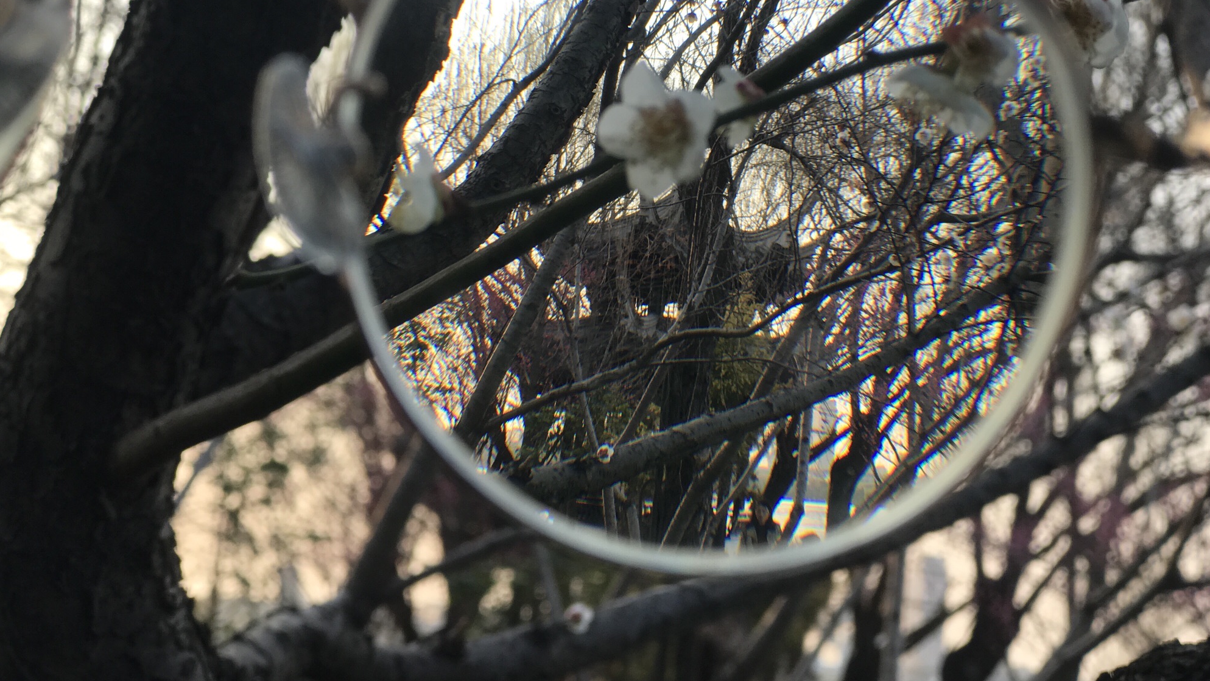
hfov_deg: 33.3
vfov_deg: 19.1
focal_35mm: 63
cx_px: 611
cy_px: 278
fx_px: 2021
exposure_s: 1/161
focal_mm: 6.6
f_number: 2.8
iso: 20
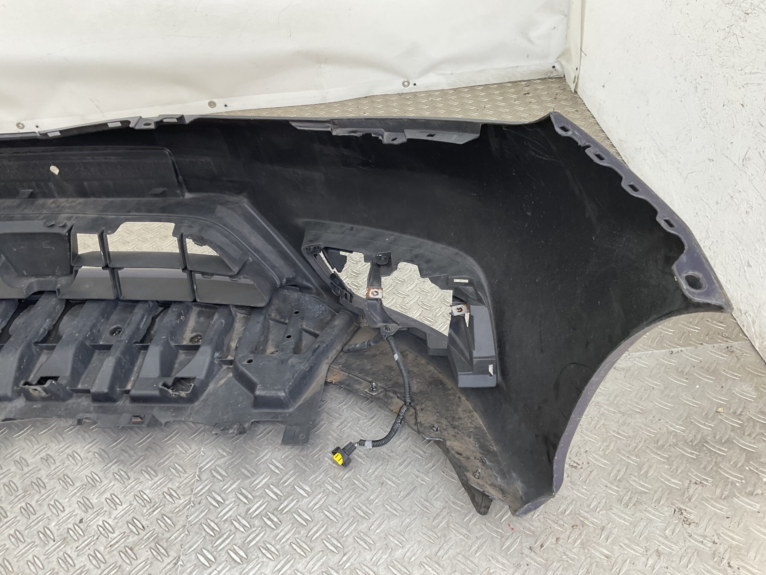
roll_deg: +10.6
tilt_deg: -39.9
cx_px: 383
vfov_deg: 48.2
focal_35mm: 29
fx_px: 642
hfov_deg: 61.7
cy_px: 288
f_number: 1.8
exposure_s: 1/120
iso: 40
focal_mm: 3
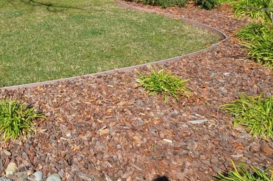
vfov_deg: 28.6
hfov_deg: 42.4
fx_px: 295
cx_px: -4
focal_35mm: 39
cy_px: -47
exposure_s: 1/320
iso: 200
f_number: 9
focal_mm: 10
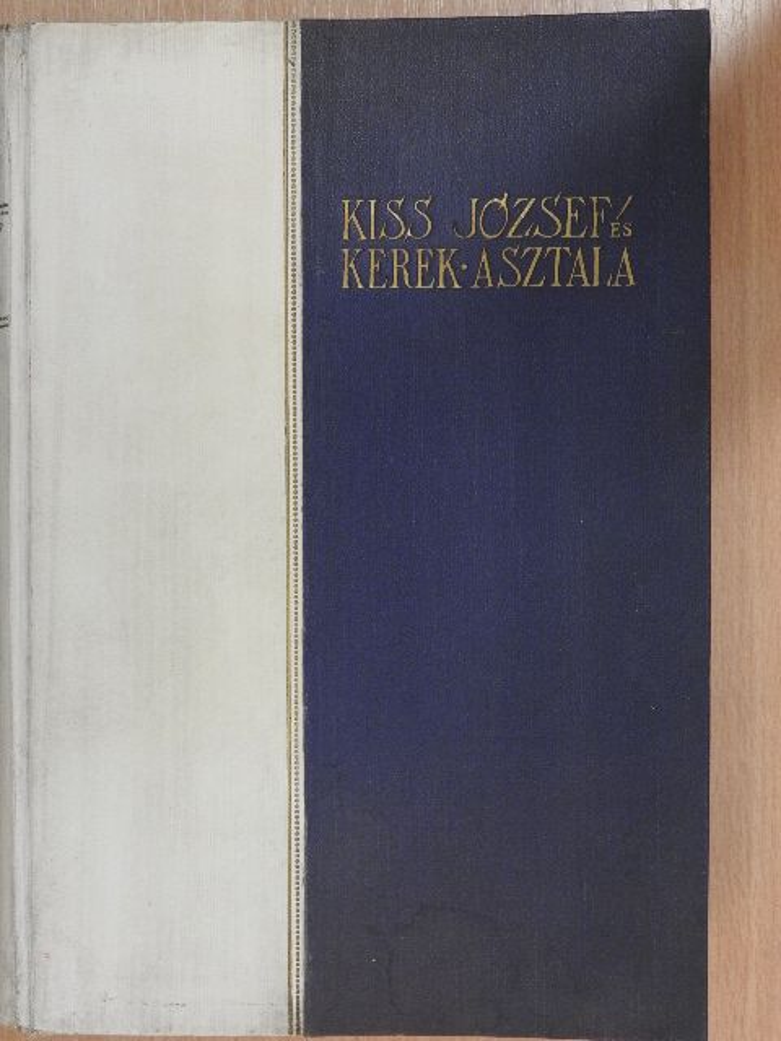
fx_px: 1354
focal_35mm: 45
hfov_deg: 32.2
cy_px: 520
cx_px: 390
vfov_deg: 42.1
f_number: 4
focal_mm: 8.1
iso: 400
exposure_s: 1/20
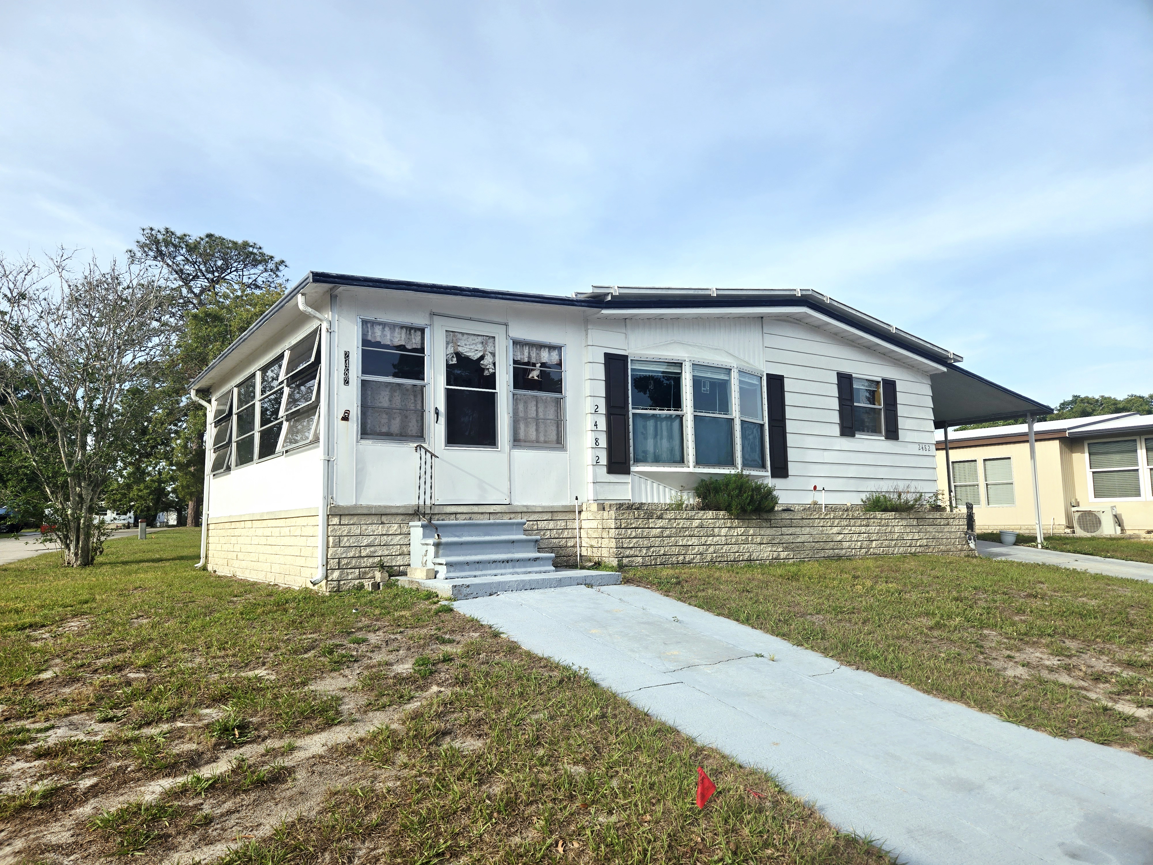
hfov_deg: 73.9
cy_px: 432
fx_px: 766
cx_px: 576
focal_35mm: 23
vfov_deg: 58.9
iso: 25
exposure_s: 1/1429
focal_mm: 5.4
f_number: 1.8
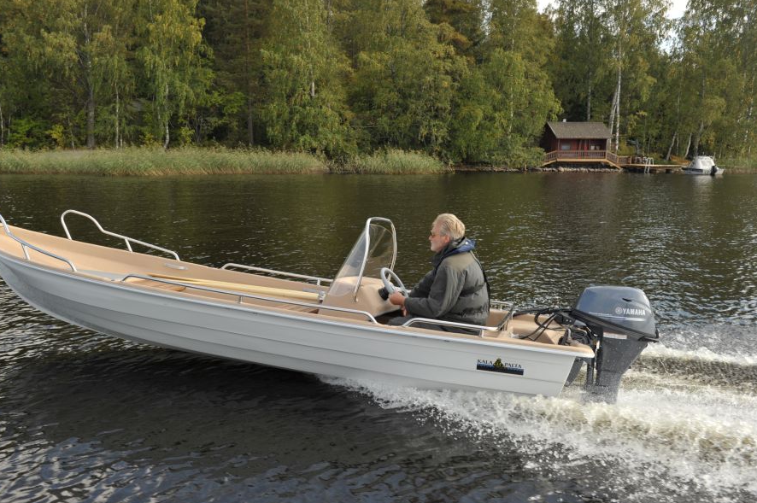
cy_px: 253
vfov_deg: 37.8
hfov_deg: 54.4
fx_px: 735
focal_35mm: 35
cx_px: 347
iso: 400
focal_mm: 31
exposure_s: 1/800
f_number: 5.6
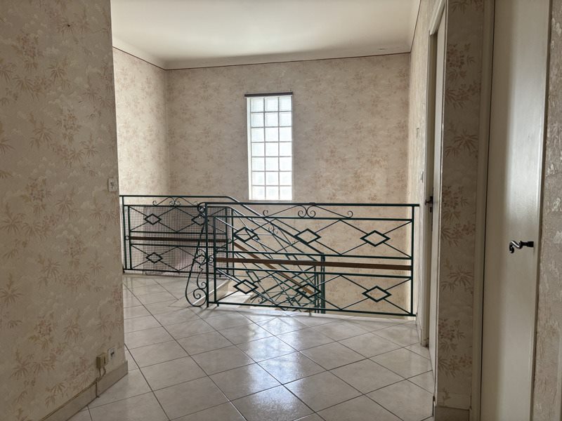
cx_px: 281
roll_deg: +0.8
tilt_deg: -4.6
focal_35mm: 26
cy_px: 210
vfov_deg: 53.1
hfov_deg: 67.3
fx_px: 422
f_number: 1.6
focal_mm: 5.96
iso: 80
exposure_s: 1/121
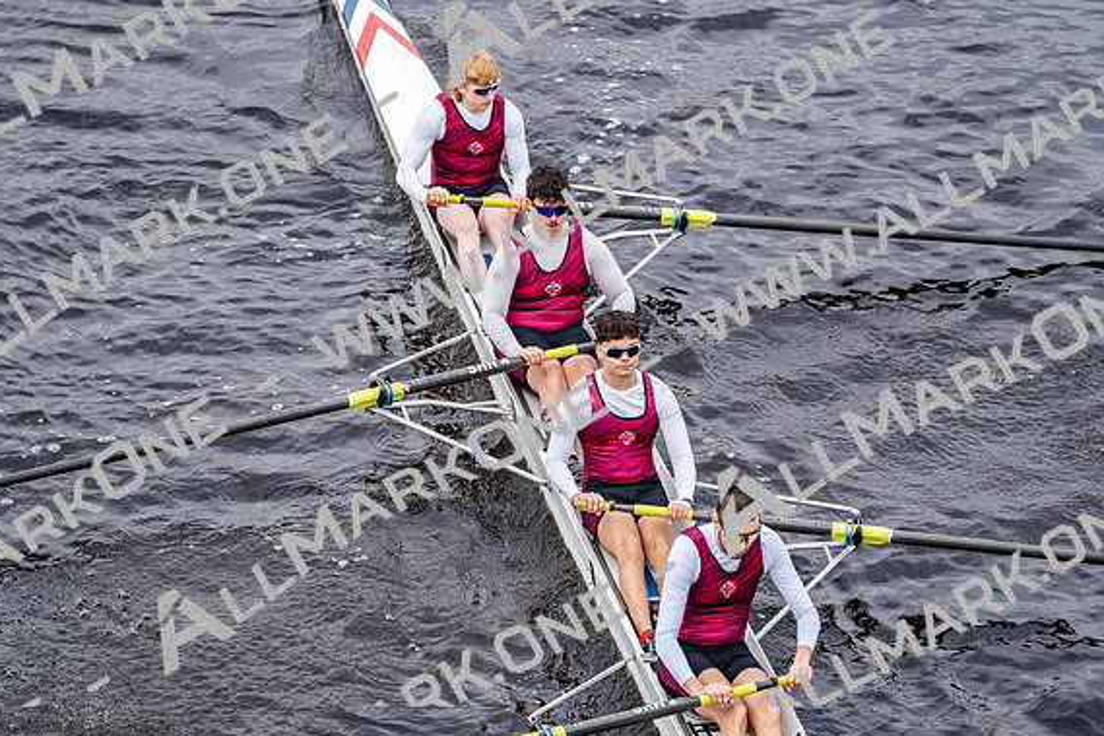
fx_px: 6254
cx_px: 551
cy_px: 374
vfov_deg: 6.7
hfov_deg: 10.1
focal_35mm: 204
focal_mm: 200
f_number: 2.8
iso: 400
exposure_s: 1/2000
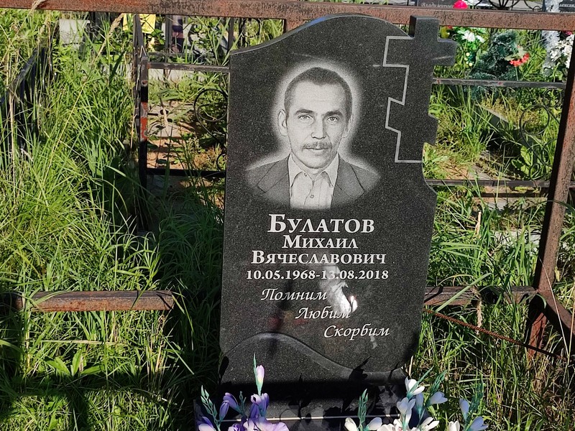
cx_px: 288
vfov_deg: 54.9
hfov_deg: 69.4
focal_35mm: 25
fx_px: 415
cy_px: 216
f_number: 1.9
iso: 50
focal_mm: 6.04
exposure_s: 1/732
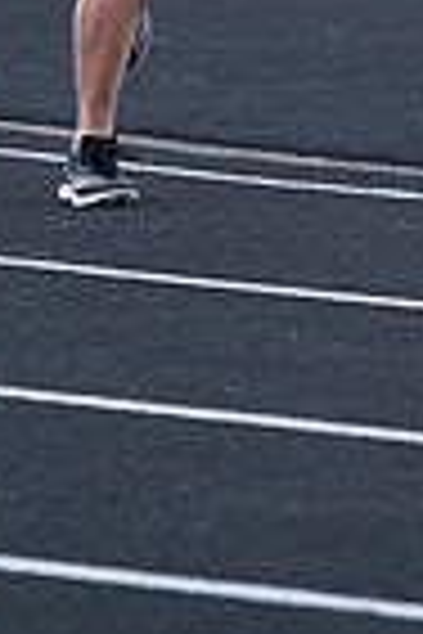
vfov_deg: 3.4
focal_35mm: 607
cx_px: 180
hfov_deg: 2.3
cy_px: -301
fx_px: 10698
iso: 2000
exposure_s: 1/1600
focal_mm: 190
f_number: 5
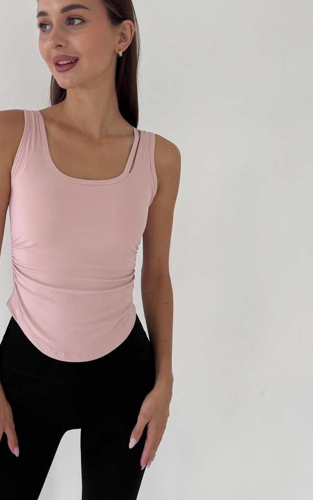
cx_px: 94
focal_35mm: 30
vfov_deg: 62.7
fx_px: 410
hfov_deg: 41.1
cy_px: 219
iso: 100
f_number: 1.78
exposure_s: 1/121
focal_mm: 6.76
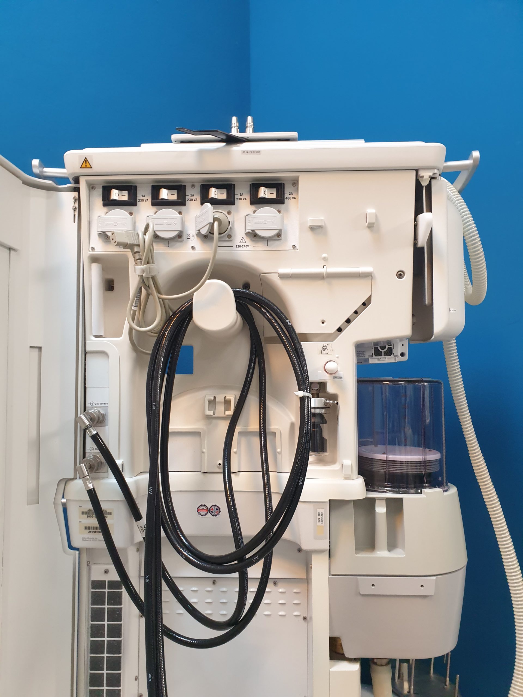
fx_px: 524
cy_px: 348
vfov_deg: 67.3
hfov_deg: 53.1
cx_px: 262
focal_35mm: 26
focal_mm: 4.3
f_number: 2.4
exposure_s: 1/50
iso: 250
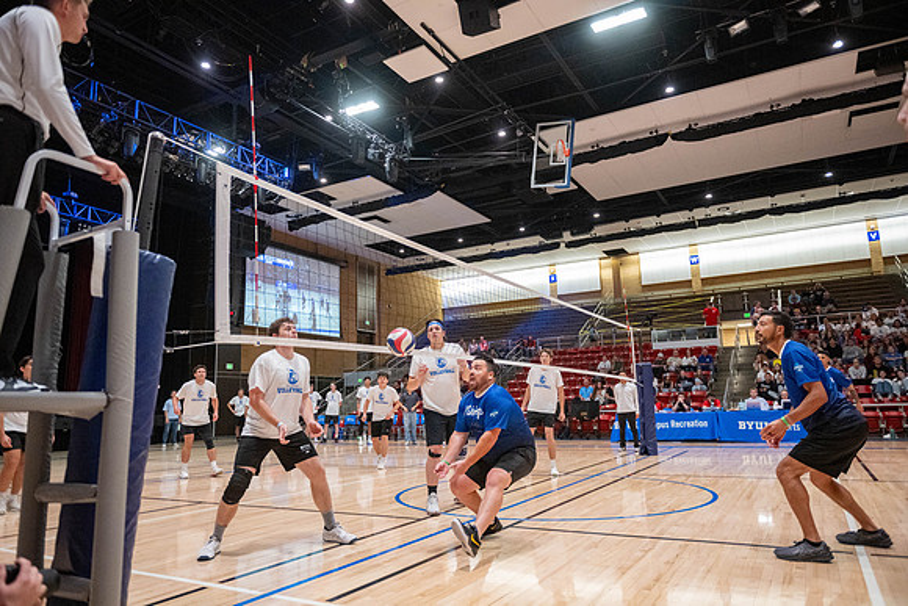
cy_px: 303
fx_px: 605
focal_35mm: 24
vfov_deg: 53.2
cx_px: 454
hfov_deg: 73.7
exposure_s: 1/640
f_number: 2.8
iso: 6400
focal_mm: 24
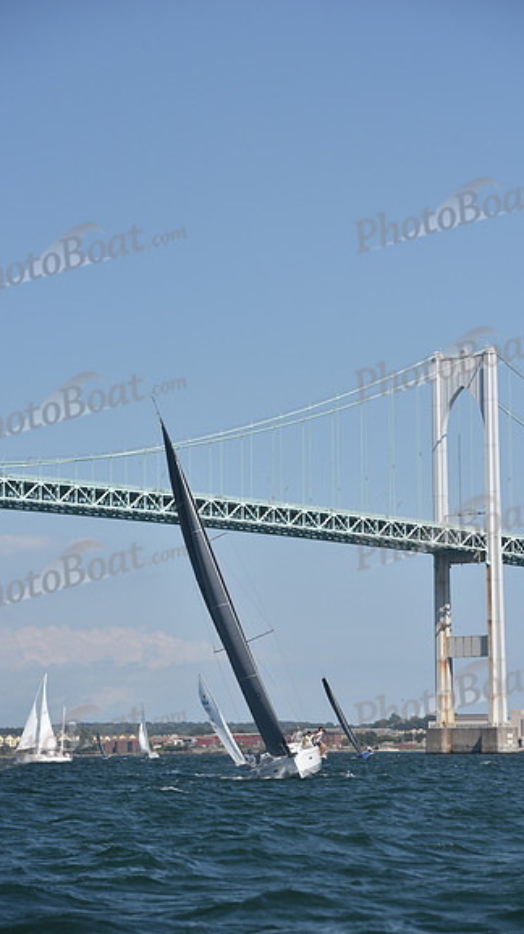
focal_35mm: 118
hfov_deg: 10.3
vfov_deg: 18.2
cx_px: 271
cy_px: 468
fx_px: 2919
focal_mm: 112
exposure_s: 1/1000
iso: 250
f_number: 5.6
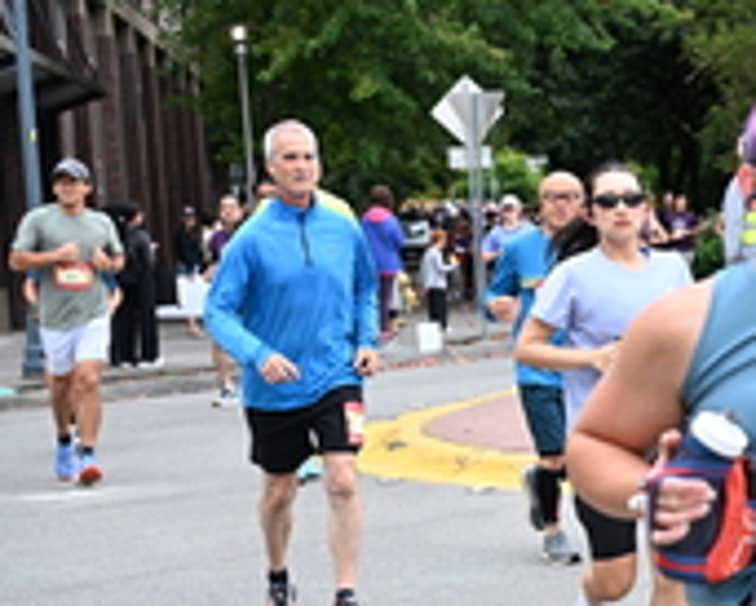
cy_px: 427
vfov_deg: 12.1
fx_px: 2843
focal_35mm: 127
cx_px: 1136
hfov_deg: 14.2
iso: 1600
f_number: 4
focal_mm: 42
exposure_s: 1/800
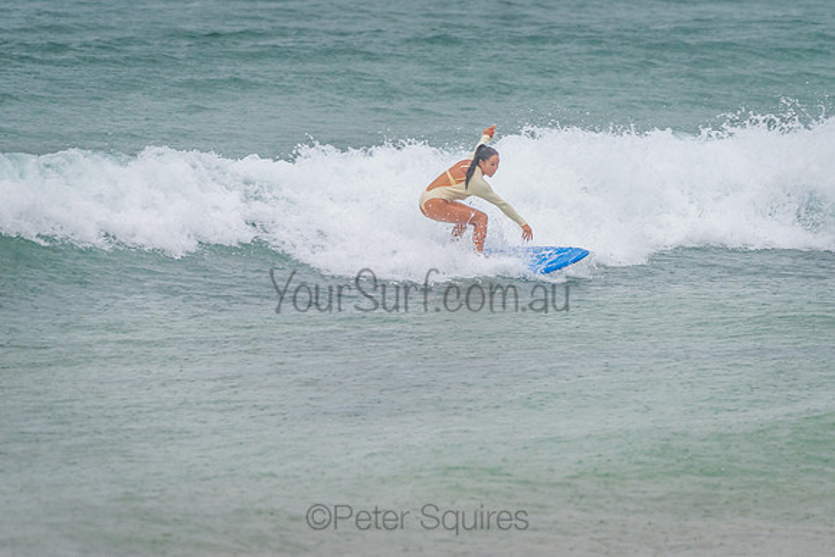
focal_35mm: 612
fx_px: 14190
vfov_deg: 2.2
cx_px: 432
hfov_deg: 3.4
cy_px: 230
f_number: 5.6
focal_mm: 500
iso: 500
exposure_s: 1/320
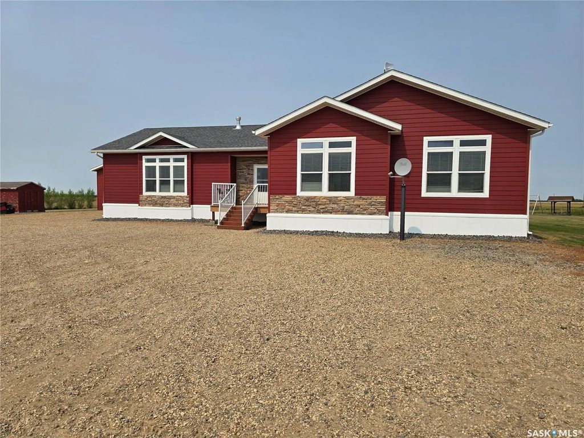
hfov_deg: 73.9
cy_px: 219
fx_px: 388
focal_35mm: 23
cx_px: 292
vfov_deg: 58.9
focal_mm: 6.3
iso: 12
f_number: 1.7
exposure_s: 1/1441
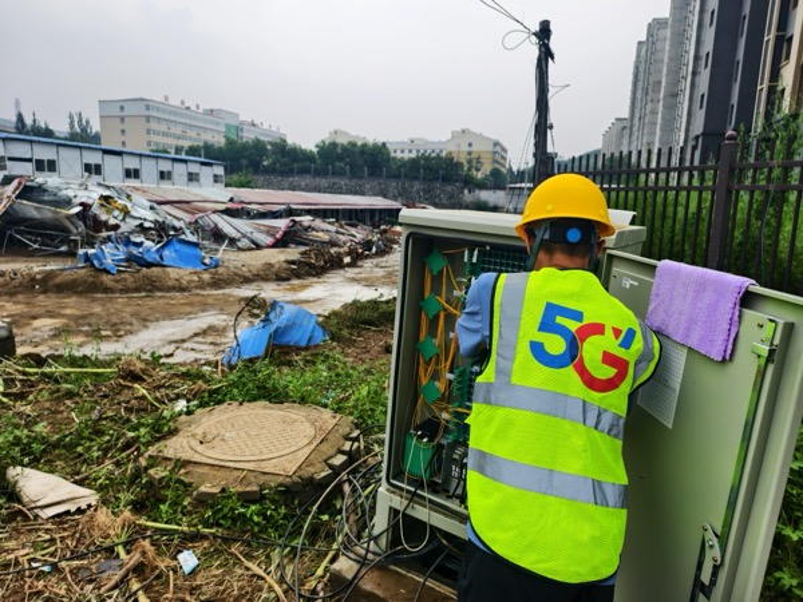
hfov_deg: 73.9
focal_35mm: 23
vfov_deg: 58.9
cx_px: 402
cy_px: 301
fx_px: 534
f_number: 1.57
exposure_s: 1/500
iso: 72
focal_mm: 6.54
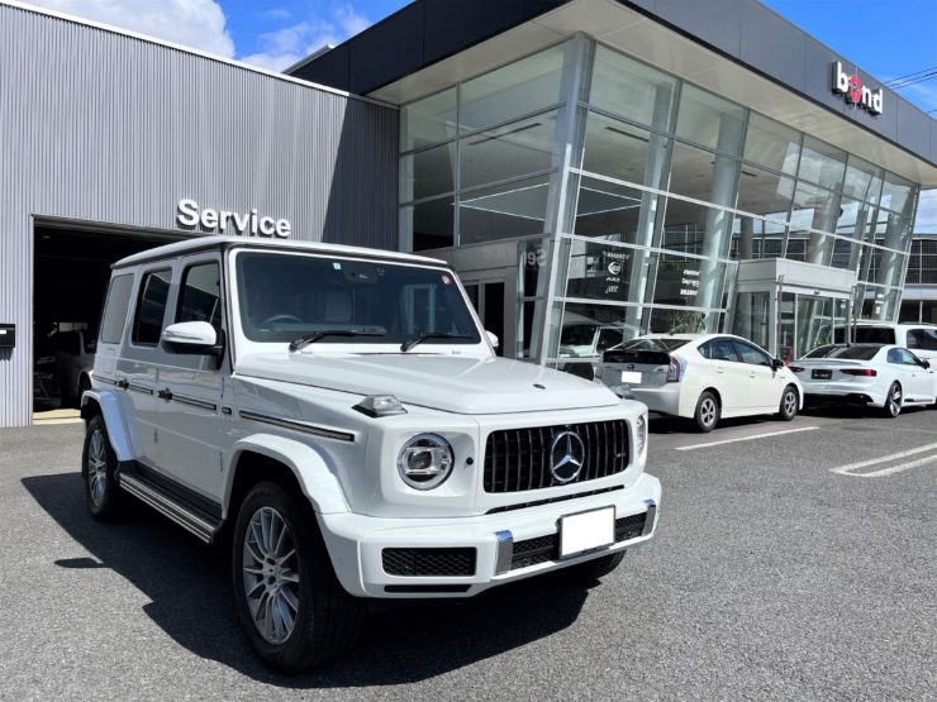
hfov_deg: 67.3
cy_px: 351
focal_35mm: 26
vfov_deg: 53.1
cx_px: 468
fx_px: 704
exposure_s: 1/5848
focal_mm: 5.1
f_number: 1.6
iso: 50
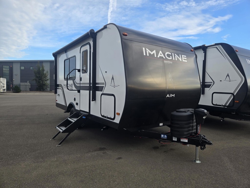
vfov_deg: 58.9
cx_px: 125
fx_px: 166
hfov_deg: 73.9
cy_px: 94
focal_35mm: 23
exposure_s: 1/438
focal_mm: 5.4
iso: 25
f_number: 1.8
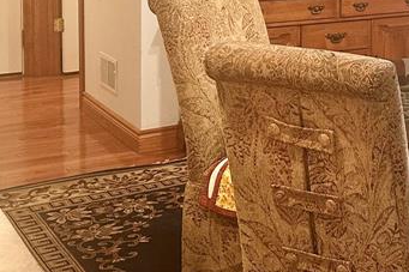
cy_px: -6
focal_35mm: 75
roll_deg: -3.7
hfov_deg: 24.7
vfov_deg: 17.7
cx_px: 479
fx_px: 852
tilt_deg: -5.4
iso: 250
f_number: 1.78
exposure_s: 1/60
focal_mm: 6.86
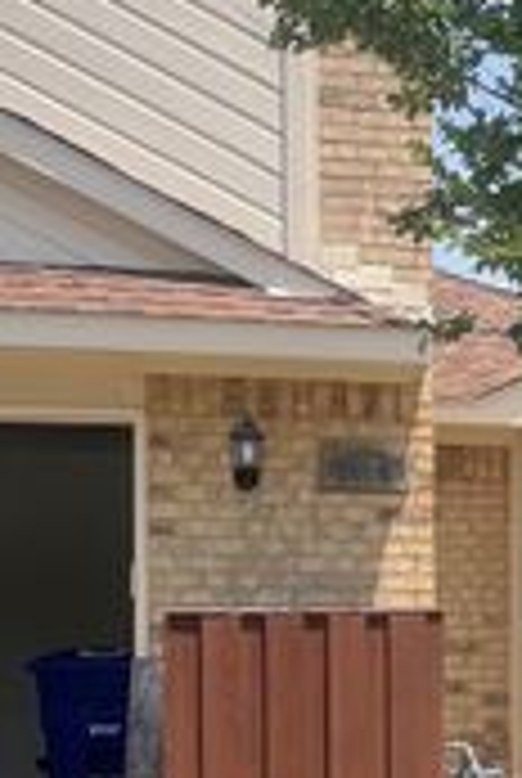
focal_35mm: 104
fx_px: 2253
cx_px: 837
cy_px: 681
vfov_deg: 19.3
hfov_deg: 12.4
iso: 32
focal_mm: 4.2
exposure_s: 1/2174
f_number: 1.6
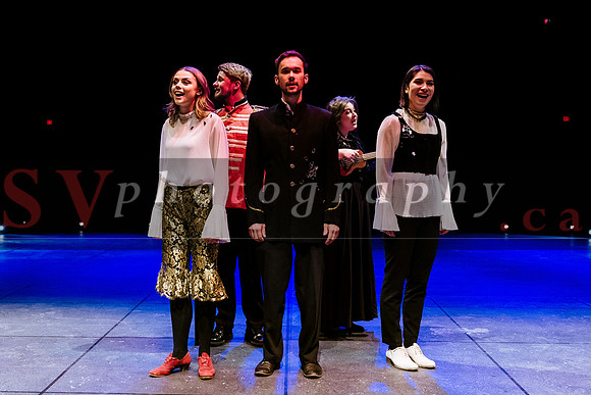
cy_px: 162
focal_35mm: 46
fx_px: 762
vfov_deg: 29.0
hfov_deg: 42.3
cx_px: 261
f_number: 2.8
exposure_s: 1/100
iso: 1600
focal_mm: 35
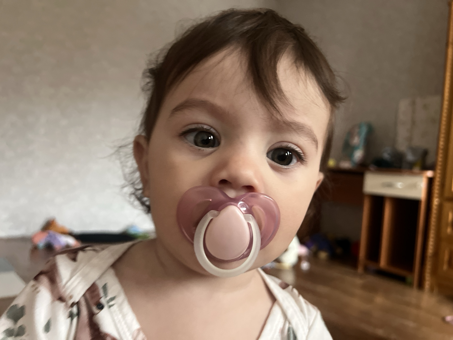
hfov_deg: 67.3
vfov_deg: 53.1
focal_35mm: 26
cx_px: 226
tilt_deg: -0.8
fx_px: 340
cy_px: 170
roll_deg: -5.5
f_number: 1.5
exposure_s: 1/30
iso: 800
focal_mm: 5.7
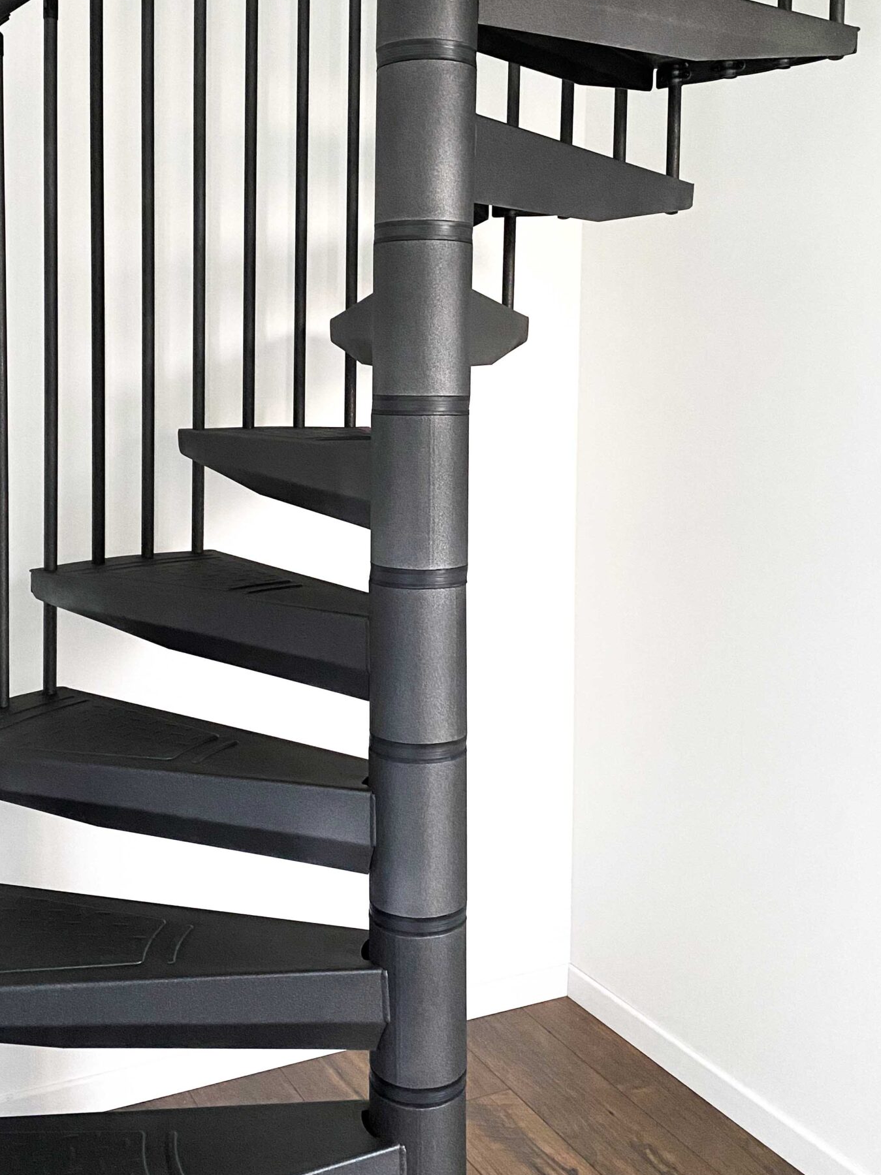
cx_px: 323
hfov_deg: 38.4
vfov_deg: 49.6
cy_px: 429
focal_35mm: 37
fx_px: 1256
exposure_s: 1/45
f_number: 1.8
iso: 500
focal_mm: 4.25
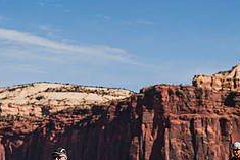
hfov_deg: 11.9
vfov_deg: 7.9
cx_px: 139
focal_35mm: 173
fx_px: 1154
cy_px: 180
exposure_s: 1/6400
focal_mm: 70
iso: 160
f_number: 2.8
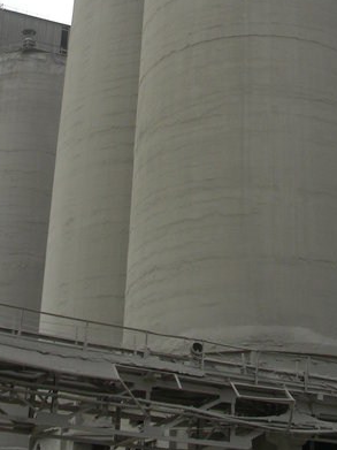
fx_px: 883
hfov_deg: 21.6
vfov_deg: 28.3
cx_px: 173
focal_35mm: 68
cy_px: 130
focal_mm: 6.3
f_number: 4
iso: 50
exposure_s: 1/628
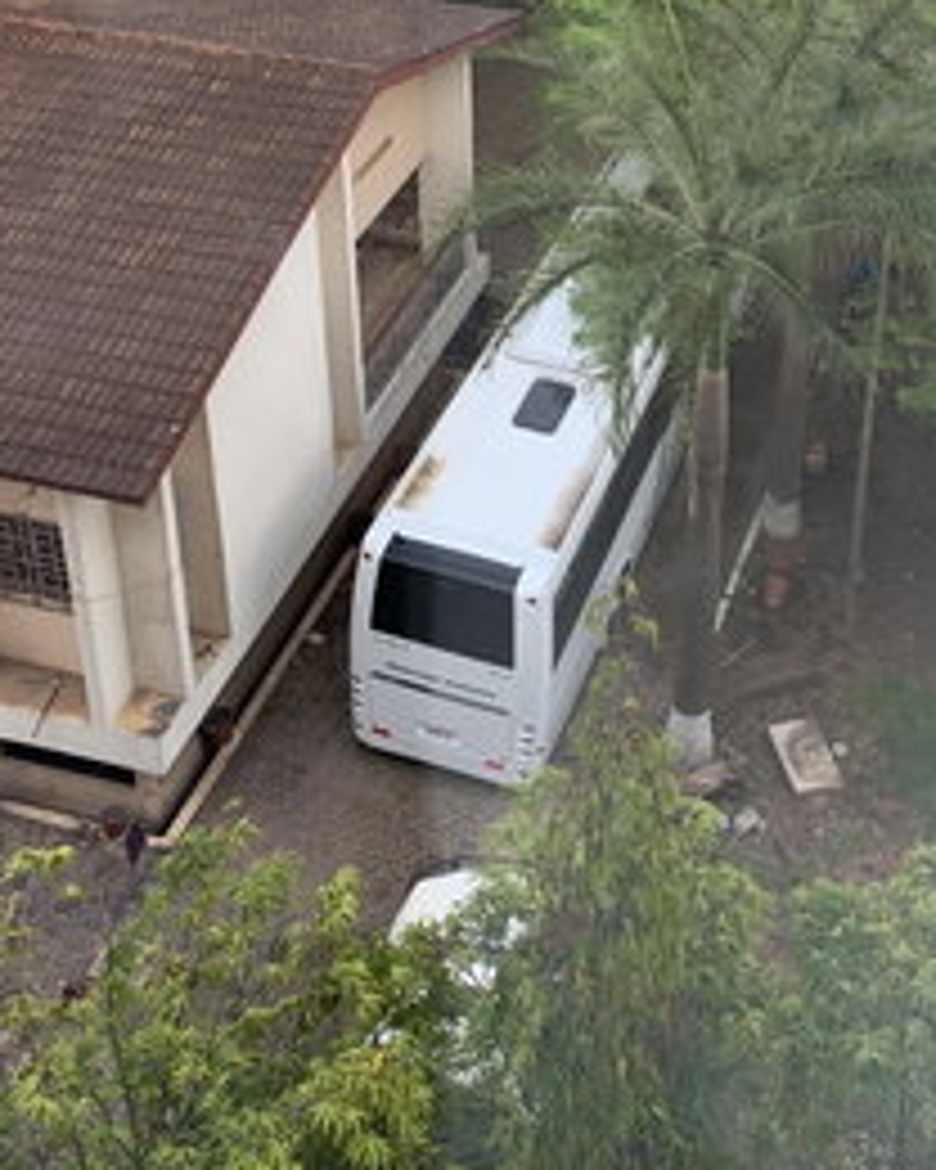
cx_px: 626
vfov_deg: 33.9
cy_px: 101
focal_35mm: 52
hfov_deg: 28.9
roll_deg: -0.7
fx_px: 1801
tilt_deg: -24.9
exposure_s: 1/374
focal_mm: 4.25
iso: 25
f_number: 1.8
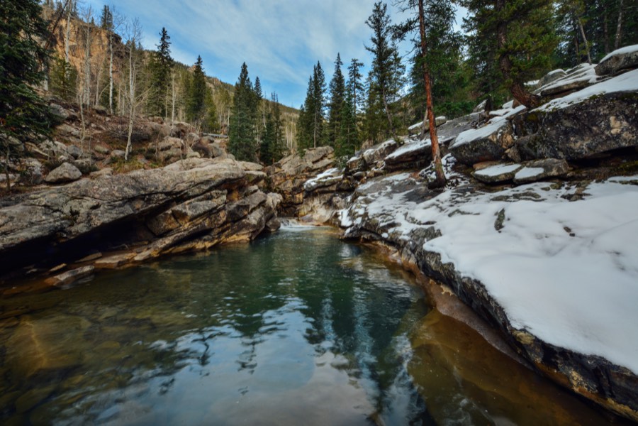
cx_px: 319
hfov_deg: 104.3
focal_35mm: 14
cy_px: 213
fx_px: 248
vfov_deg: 81.2
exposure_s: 1/8
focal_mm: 14
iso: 100
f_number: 22
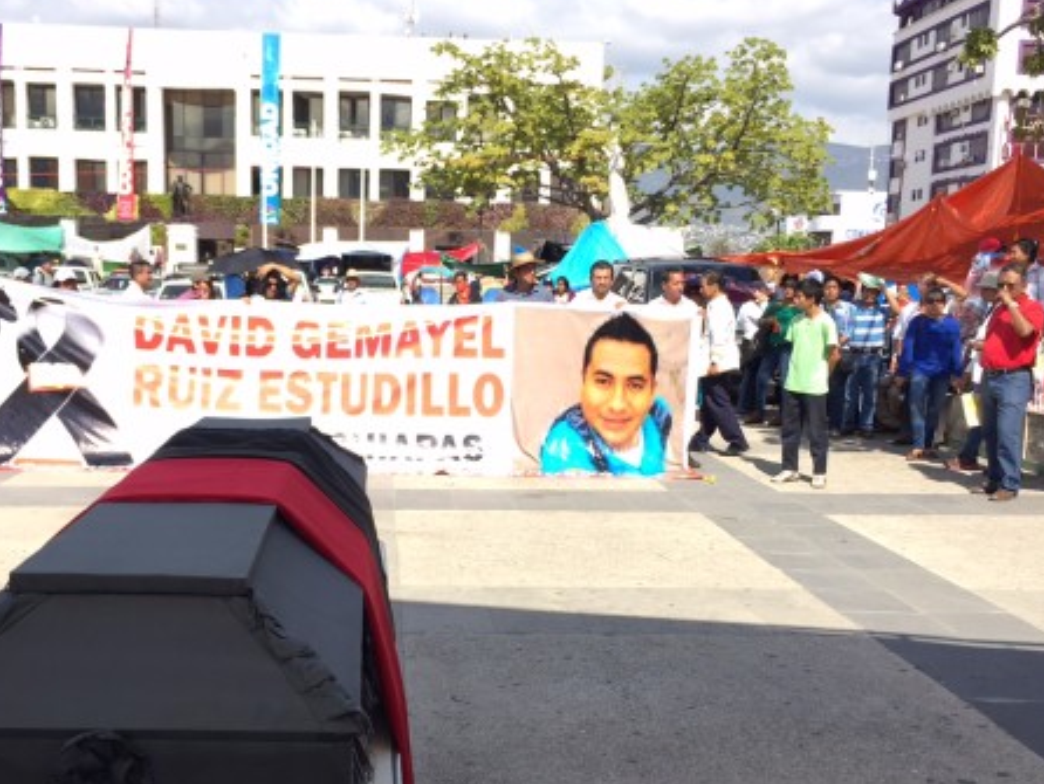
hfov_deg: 47.6
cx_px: 426
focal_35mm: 39
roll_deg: -1.9
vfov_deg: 36.8
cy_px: 456
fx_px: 1177
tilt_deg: -9.2
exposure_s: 1/989
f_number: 2.2
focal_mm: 4.15
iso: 32
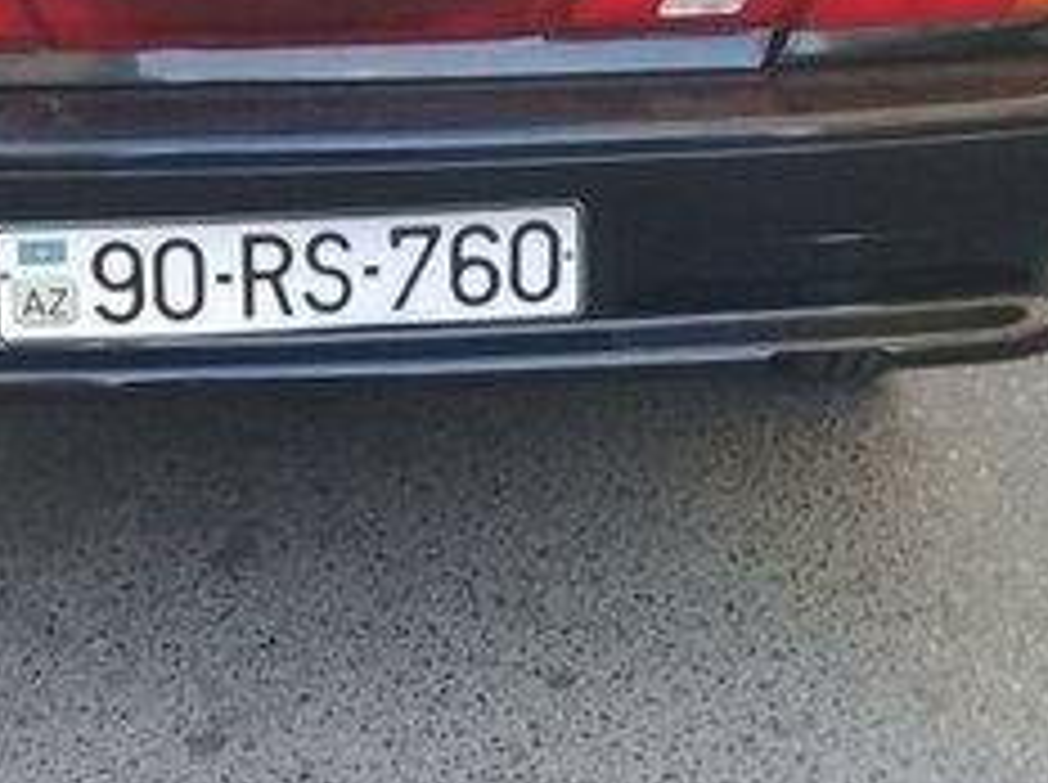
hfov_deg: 22.1
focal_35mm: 88
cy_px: -106
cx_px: 252
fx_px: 2660
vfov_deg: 16.2
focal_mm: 3.3
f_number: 2.2
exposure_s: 1/50
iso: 64
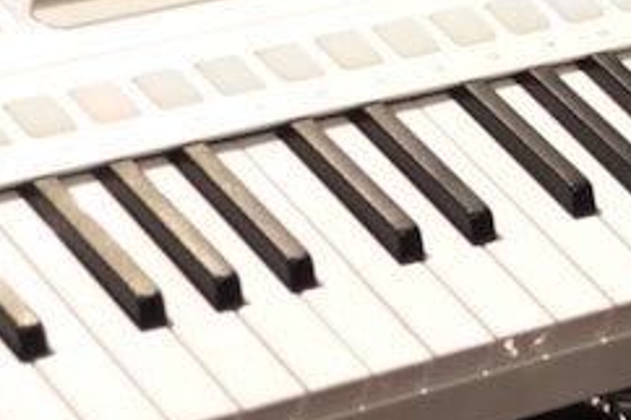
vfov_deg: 5.7
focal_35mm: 242
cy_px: 274
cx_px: 448
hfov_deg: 8.5
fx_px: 4239
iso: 400
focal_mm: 26
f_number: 4.2
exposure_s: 1/15
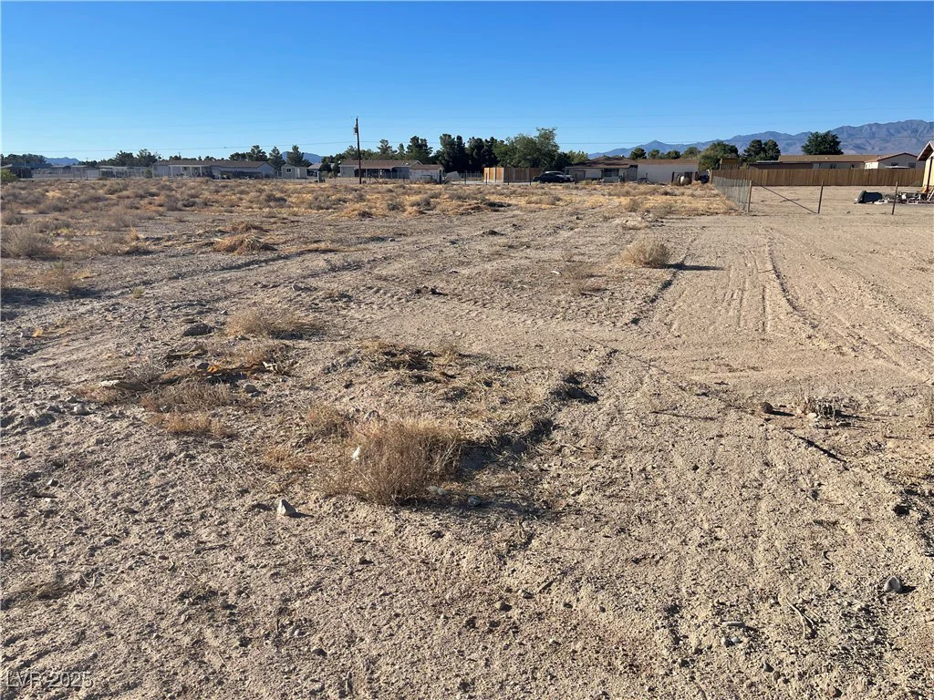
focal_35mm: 25
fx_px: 675
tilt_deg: -14.4
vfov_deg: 54.9
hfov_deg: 69.4
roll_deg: -0.4
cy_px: 350
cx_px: 467
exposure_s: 1/4049
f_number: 1.6
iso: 32
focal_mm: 5.1
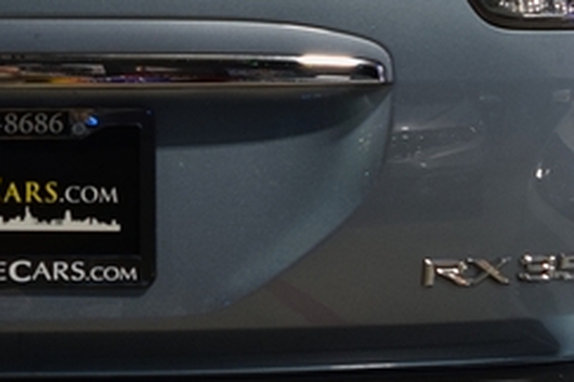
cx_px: -50
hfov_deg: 17.4
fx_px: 1818
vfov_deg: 12.0
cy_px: 119
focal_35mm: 114
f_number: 4
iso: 640
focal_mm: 18
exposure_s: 1/60
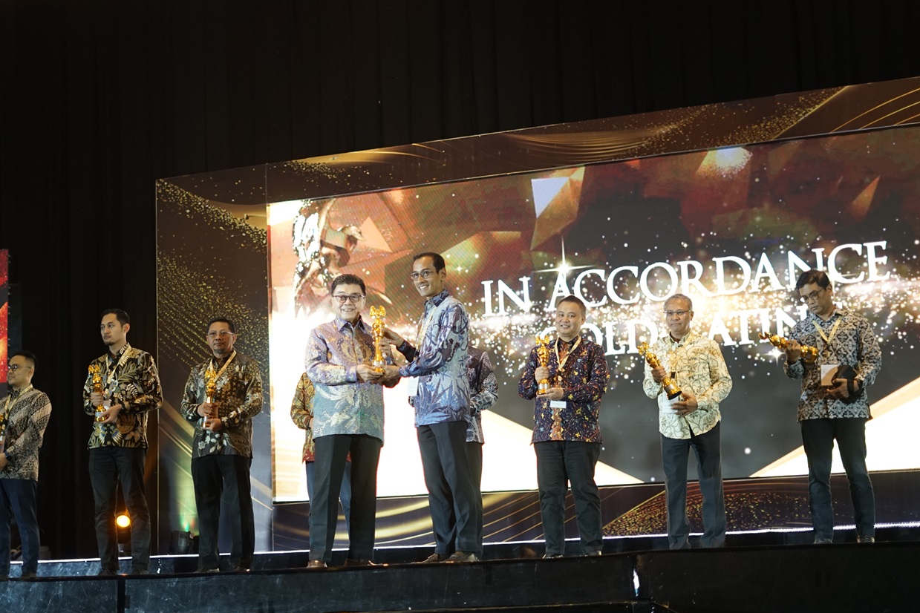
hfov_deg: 32.3
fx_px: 1584
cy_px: 320
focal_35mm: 62
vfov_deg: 21.9
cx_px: 380
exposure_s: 1/160
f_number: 1.8
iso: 1000
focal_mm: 50
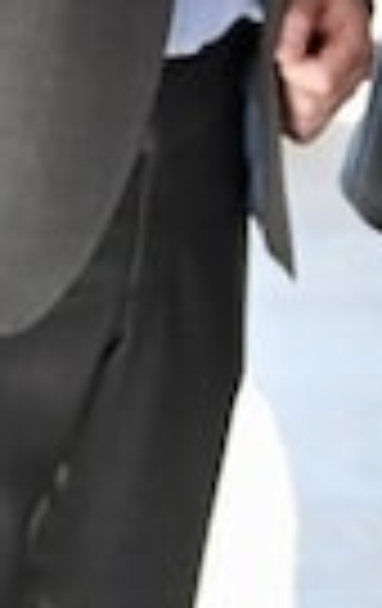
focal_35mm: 262
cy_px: -430
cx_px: 1025
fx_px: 4341
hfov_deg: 4.9
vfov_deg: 7.8
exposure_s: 1/100
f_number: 2.8
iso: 100
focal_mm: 34
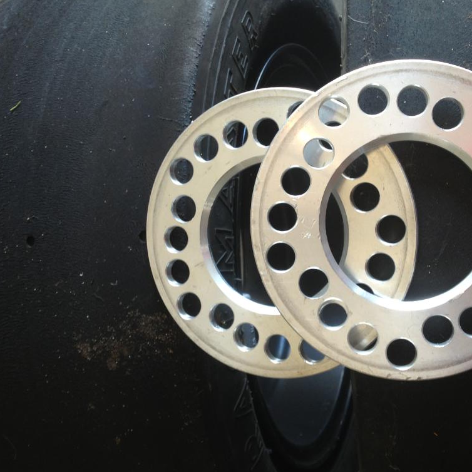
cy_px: 239
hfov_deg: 39.9
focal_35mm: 42
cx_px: 284
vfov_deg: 40.0
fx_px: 648
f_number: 2.4
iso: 50
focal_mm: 4.3
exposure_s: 1/60
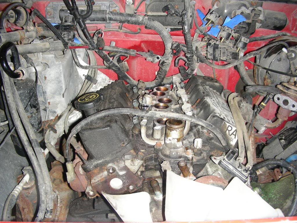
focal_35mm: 38
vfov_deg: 37.7
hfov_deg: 49.0
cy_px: 112
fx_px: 326
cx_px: 148
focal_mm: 6.3
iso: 107
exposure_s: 1/60.1
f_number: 3.5
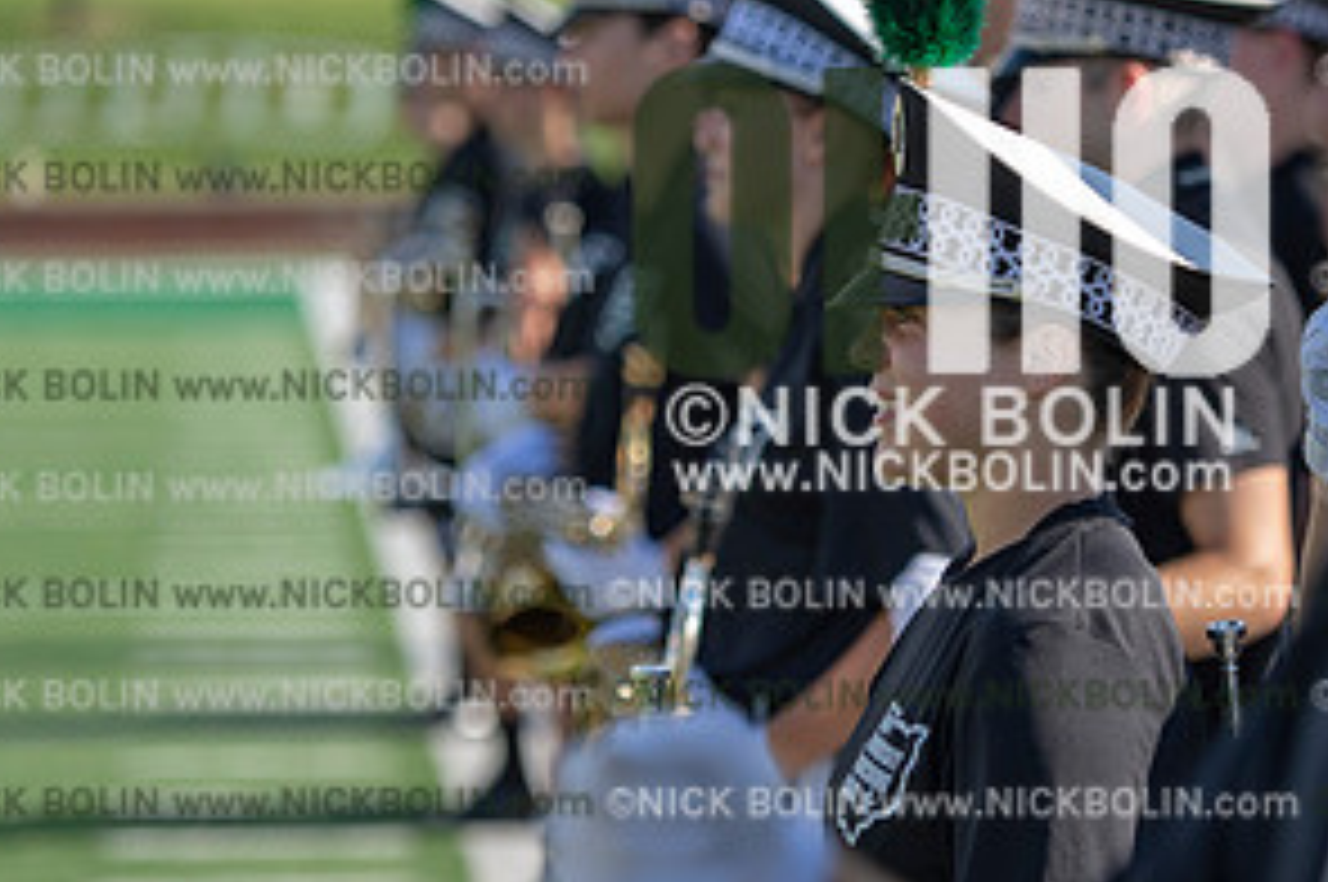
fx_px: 8401
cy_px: 279
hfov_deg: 9.0
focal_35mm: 228
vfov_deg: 6.0
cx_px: 950
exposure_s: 1/2000
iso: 160
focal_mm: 116
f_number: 2.8
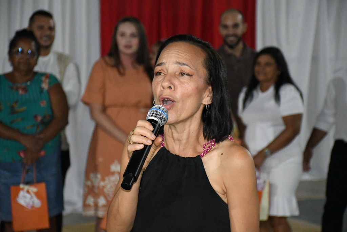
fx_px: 1224
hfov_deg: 16.1
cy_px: 116
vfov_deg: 10.8
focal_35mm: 127
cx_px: 174
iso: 10000
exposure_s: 1/250
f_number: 5.3
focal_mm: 85
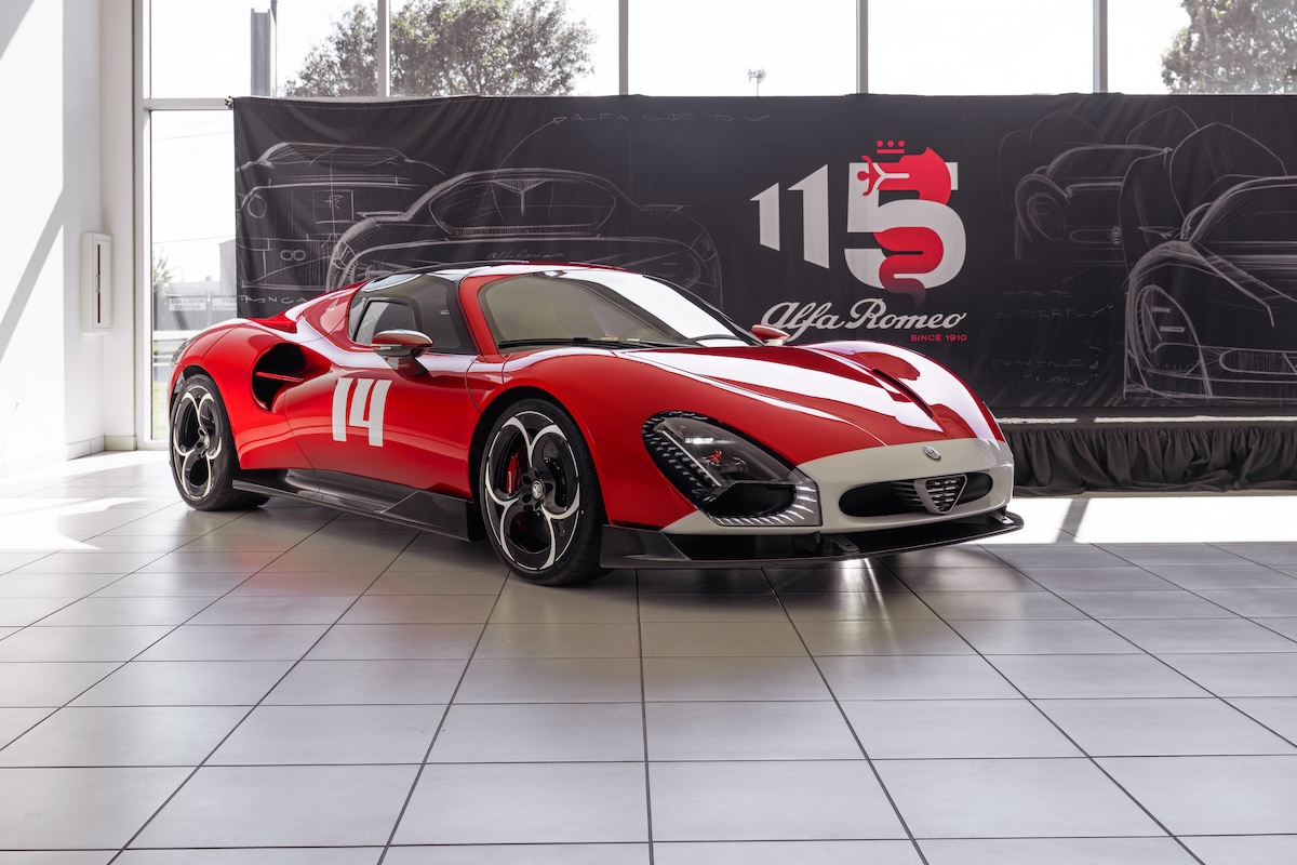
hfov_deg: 50.7
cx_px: 648
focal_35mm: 38
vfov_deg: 35.1
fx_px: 1369
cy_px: 432
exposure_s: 1/80
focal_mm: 38
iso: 100
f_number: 7.1
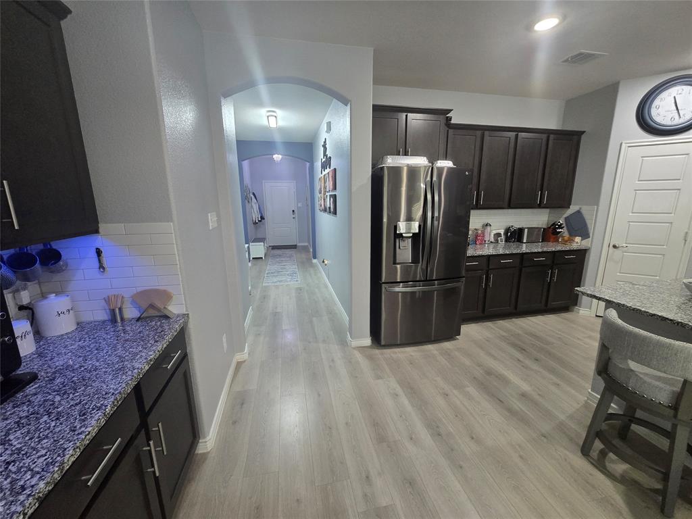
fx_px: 260
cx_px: 346
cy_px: 260
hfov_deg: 106.2
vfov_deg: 89.9
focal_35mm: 13
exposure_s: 1/60
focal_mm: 2.2
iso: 400
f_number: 2.2
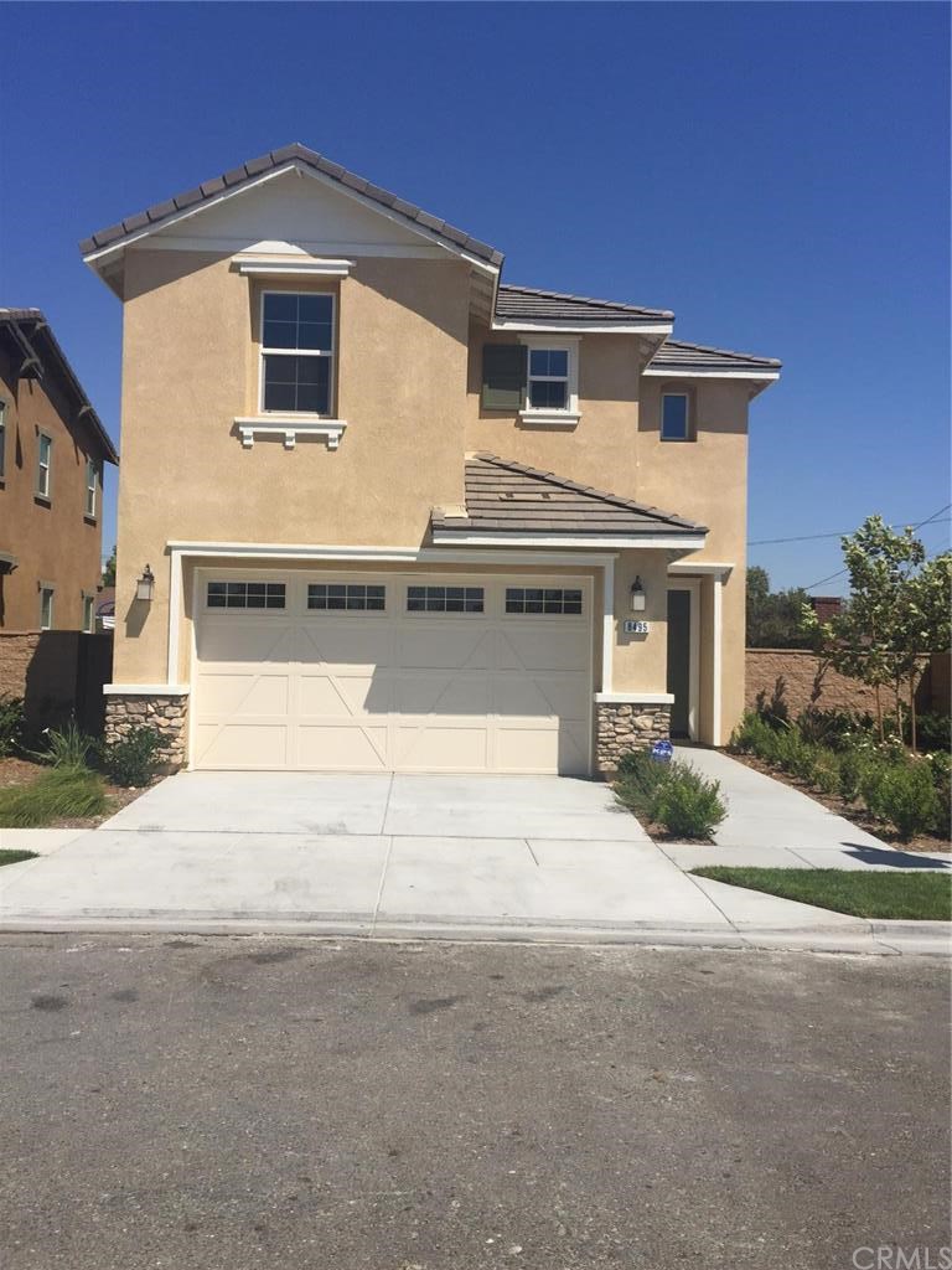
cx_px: 476
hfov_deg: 48.2
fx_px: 1063
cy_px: 635
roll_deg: -1.4
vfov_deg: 61.7
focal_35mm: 29
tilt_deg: +4.7
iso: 32
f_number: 2.2
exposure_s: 1/3968
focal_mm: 4.15
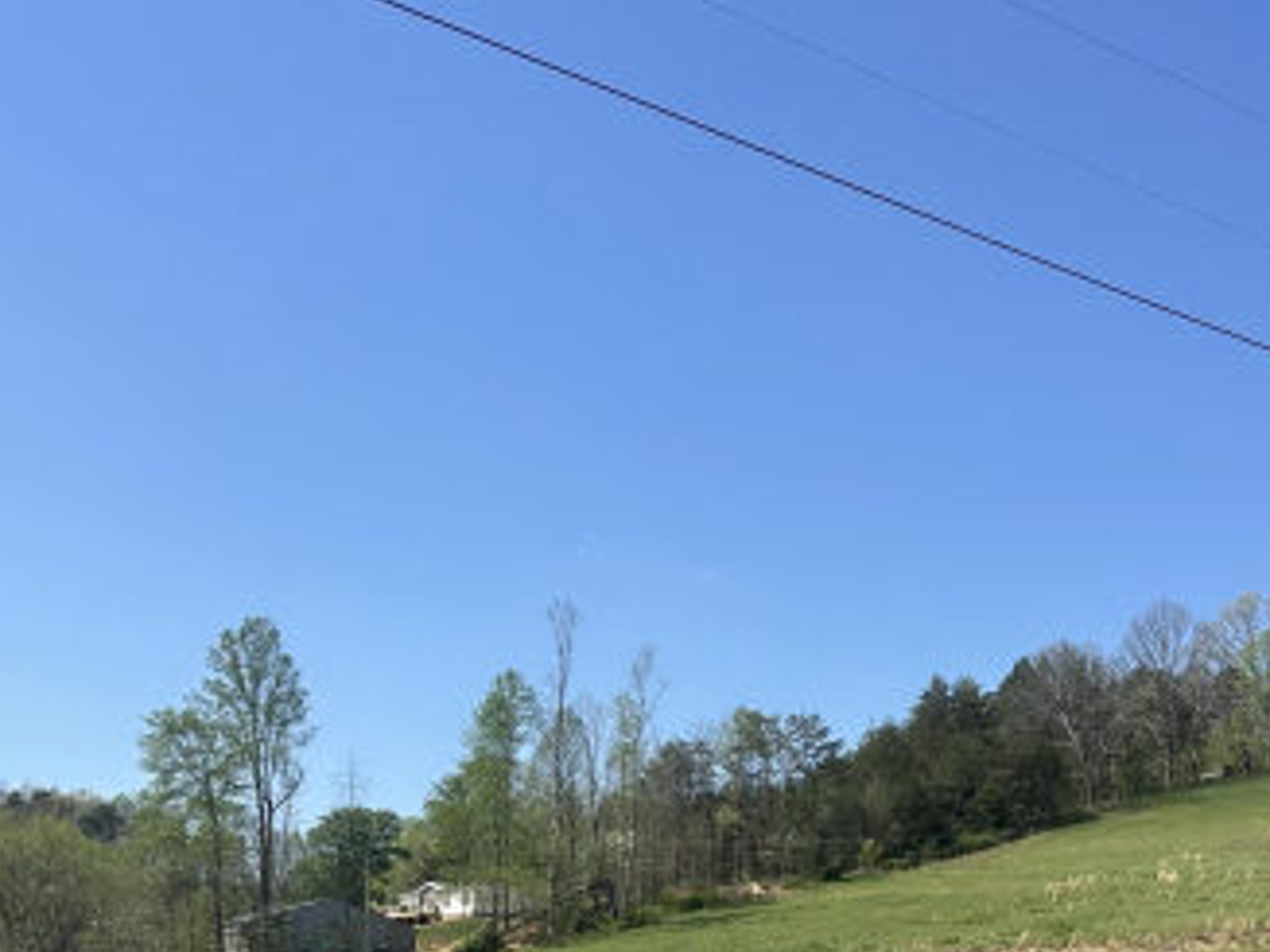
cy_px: 940
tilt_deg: +4.8
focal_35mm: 49
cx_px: 818
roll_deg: -1.3
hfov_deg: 38.6
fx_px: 1797
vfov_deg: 28.0
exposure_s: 1/4545
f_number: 1.78
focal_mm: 6.86
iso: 80
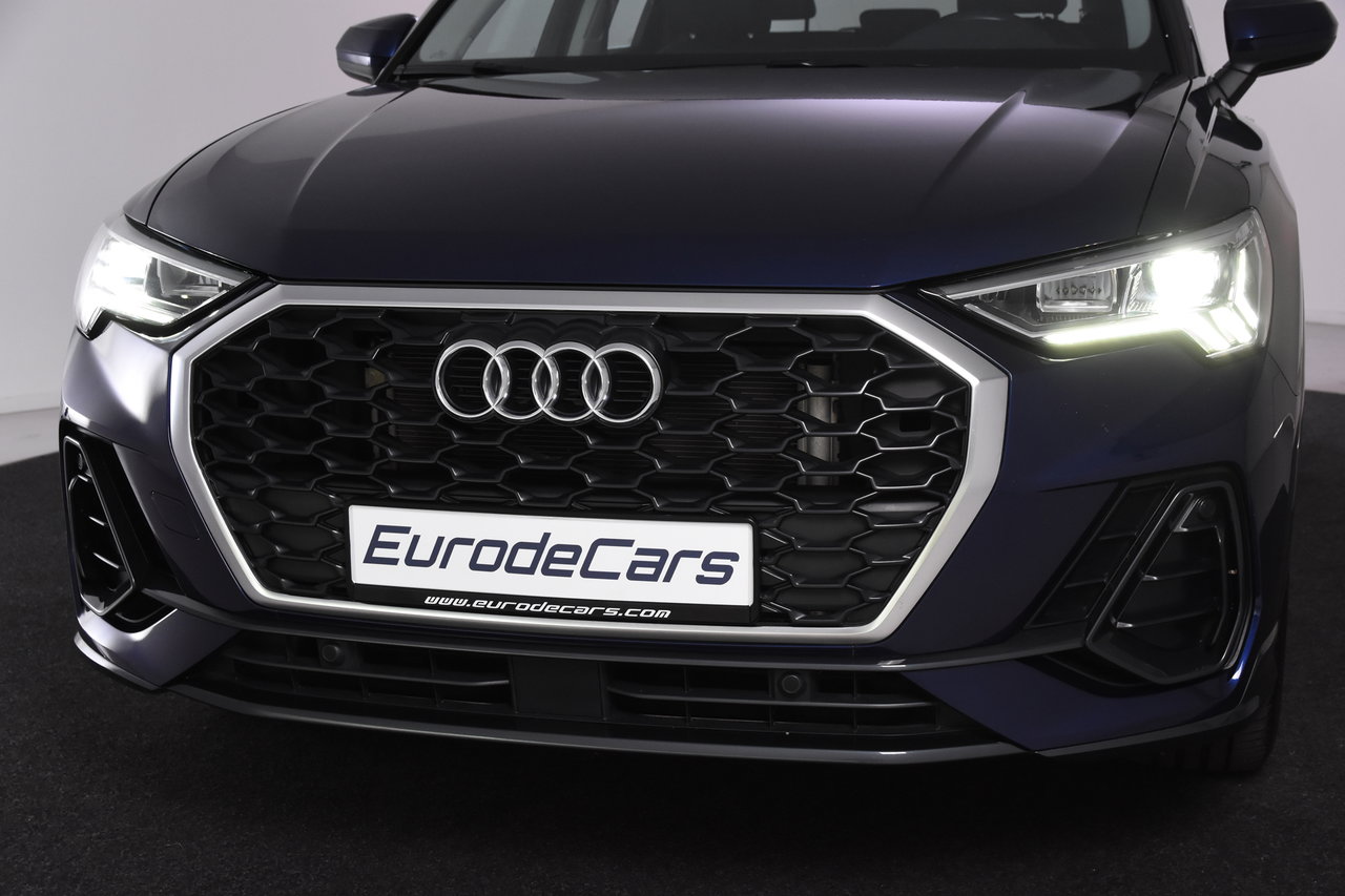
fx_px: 1905
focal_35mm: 51
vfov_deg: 26.5
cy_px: 448
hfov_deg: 38.9
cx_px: 672
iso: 1600
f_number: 5.6
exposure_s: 1/125
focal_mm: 34
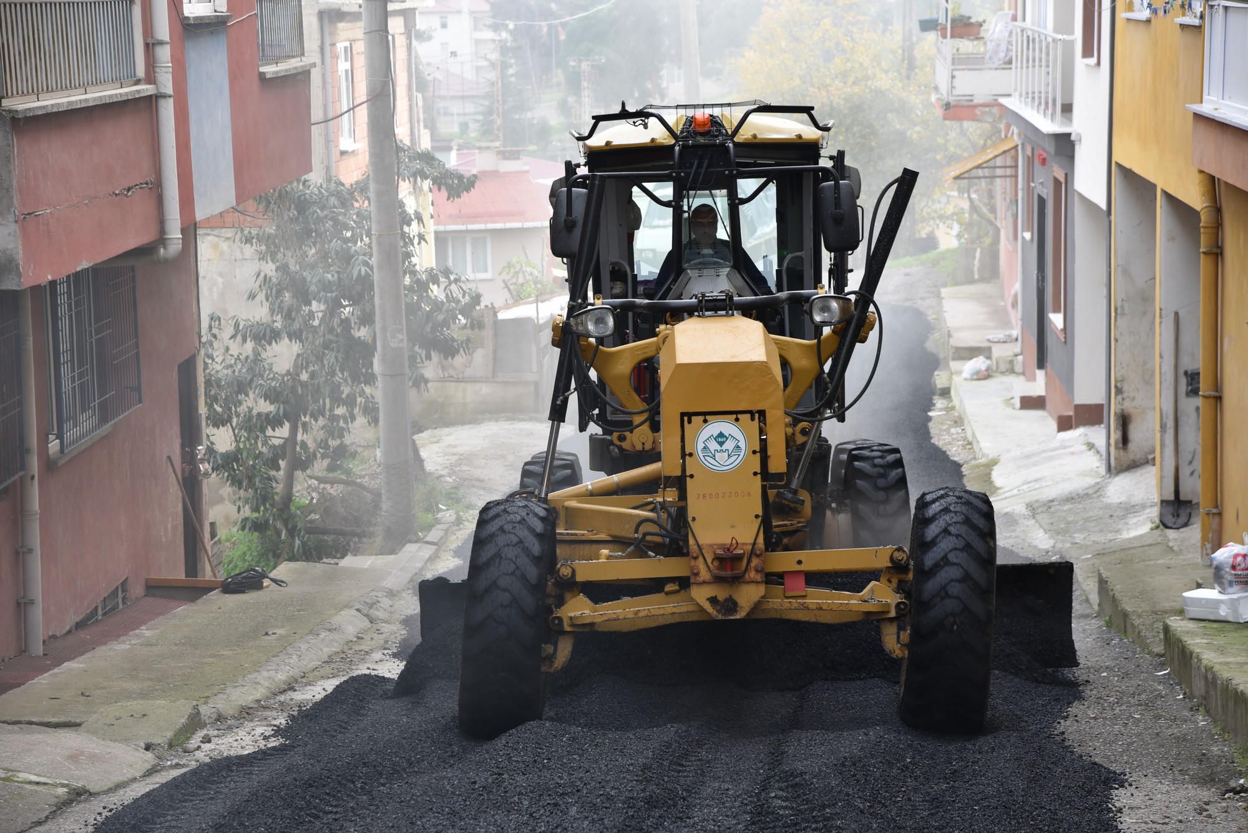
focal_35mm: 92
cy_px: 416
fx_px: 3190
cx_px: 624
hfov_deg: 22.1
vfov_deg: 14.9
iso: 400
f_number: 5.6
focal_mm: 92
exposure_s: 1/125
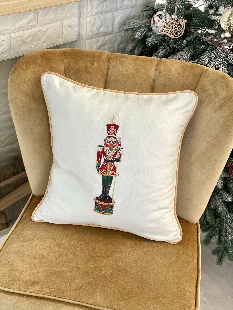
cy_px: 155
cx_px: 116
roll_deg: -4.3
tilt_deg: -34.2
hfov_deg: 28.0
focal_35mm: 52
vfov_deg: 36.8
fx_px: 467
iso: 40
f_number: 2
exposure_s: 1/122
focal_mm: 6
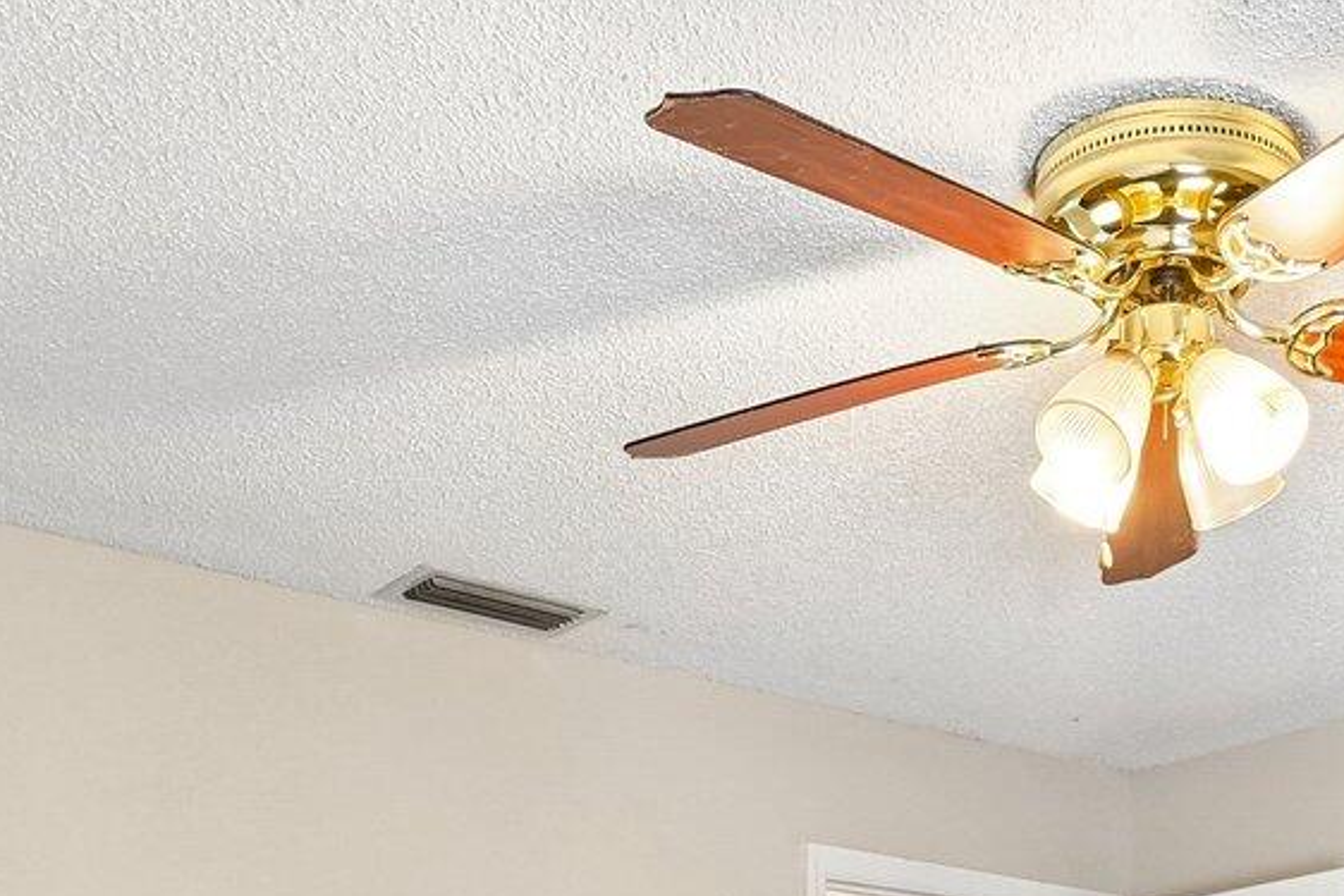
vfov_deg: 22.5
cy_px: 1277
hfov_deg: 38.2
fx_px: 1904
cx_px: 945
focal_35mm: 51
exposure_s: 1/25
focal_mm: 14
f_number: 8
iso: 2500
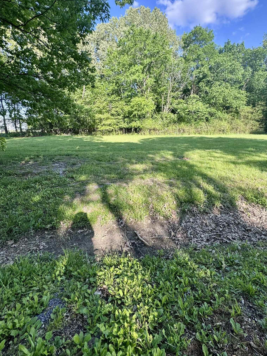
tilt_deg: -10.7
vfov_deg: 94.1
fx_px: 165
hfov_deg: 78.0
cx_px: 141
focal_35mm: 16
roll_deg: +0.8
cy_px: 157
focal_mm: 2.22
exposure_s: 1/375
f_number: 2.2
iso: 40
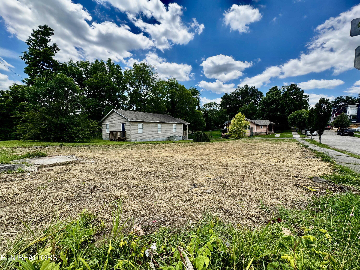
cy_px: 135
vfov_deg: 85.7
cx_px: 180
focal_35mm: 14
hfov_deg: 102.1
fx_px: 146
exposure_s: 1/1034
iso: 50
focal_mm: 2.22
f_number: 2.2
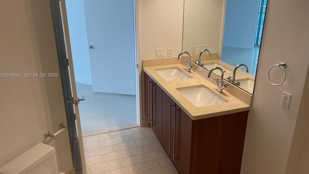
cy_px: 76
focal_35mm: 28
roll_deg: +0.8
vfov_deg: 41.4
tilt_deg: -19.7
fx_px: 229
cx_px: 155
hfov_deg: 67.9
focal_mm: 5.1
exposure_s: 1/120
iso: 50
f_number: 1.6
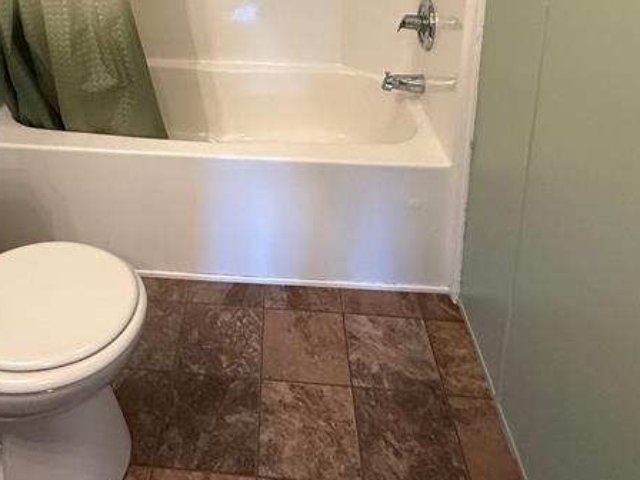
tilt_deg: -12.0
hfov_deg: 56.0
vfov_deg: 37.1
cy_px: -47
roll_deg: -1.5
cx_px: 233
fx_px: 592
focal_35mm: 32
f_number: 2.2
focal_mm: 2.22
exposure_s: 1/60
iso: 500
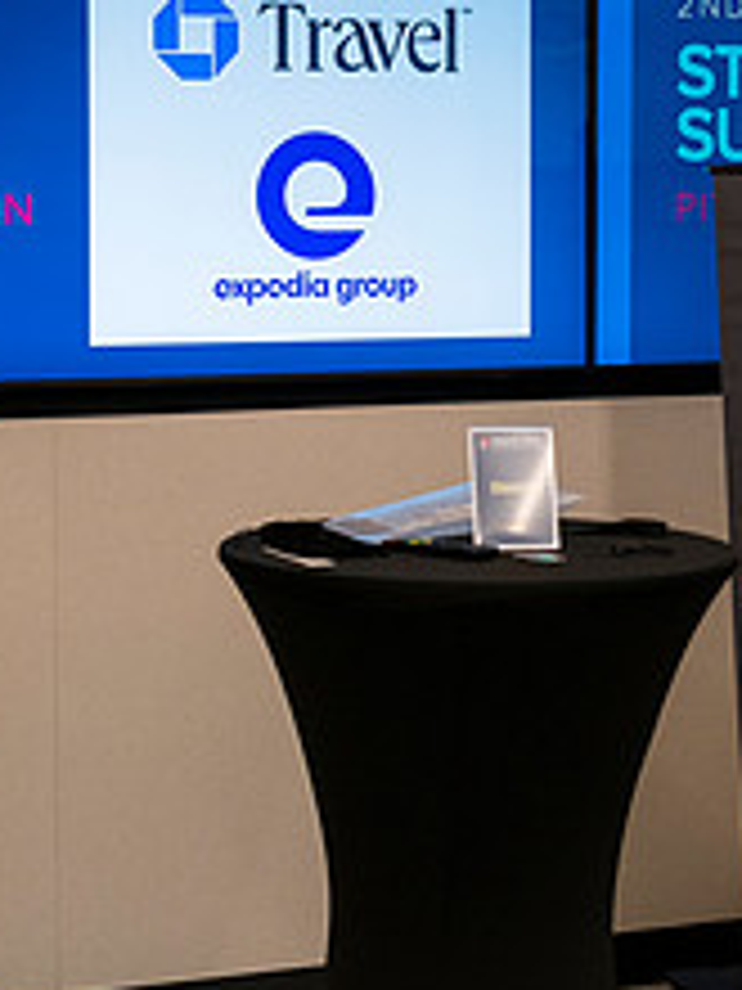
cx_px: 337
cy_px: 295
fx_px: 2972
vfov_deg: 18.8
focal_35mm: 104
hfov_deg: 14.2
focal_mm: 41
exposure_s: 1/200
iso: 400
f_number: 3.2
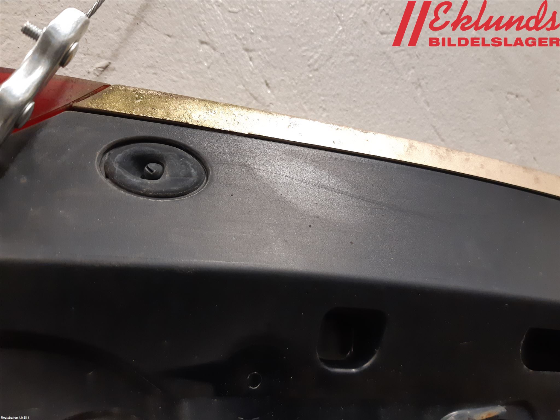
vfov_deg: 53.1
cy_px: 210
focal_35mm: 26
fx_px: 421
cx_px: 280
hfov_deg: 67.3
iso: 200
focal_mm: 3.93
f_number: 1.7
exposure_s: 1/50
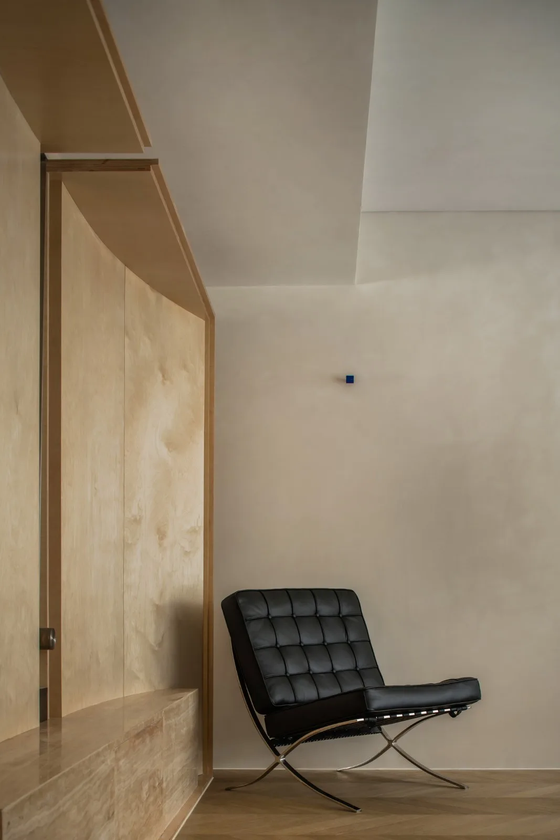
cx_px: 280
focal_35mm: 45
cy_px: 420
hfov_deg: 29.9
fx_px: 1050
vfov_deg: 43.6
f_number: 11
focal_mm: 45
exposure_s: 1/2.5
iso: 100
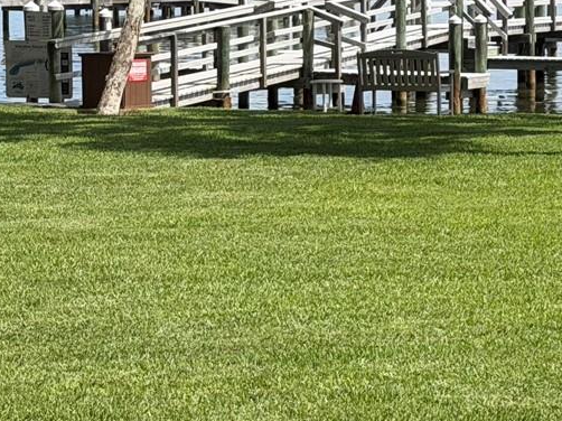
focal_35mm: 153
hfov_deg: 12.7
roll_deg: +0.6
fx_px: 2483
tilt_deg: -4.1
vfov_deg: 9.7
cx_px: 580
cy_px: 160
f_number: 1.78
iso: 64
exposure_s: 1/4329
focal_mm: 6.76
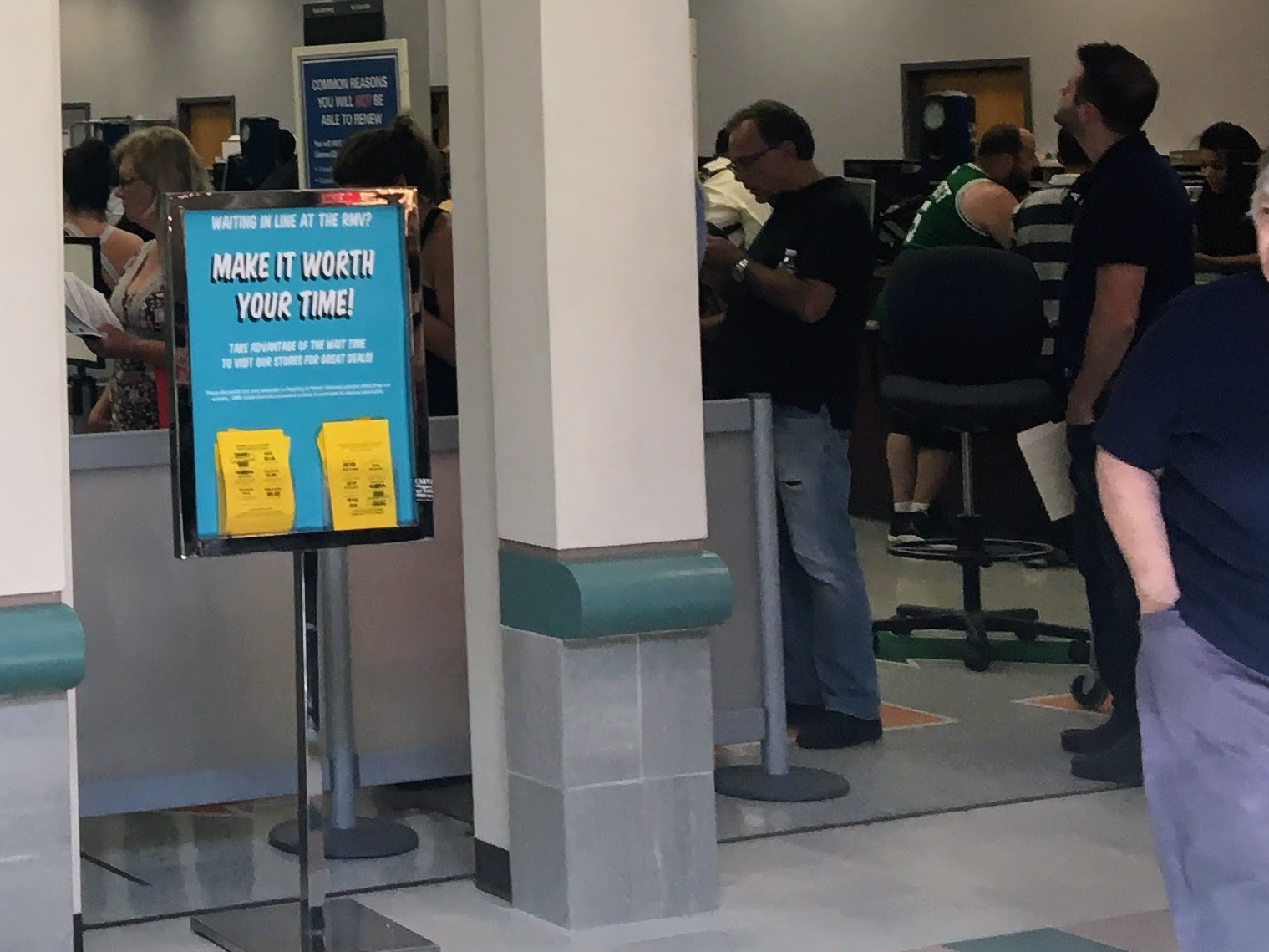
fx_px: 2823
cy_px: 11
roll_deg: +1.9
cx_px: -102
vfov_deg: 18.7
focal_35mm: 77
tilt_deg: +3.5
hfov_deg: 23.8
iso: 25
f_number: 2.2
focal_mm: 4.15
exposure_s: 1/40
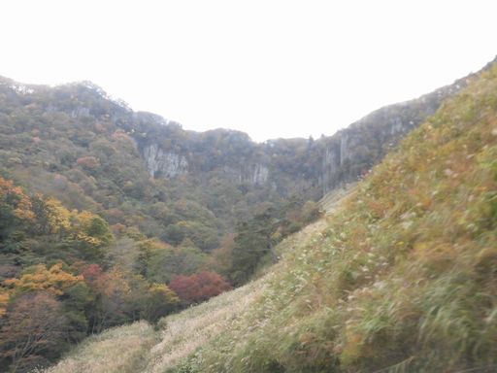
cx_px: 248
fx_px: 459
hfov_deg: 56.8
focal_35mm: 32
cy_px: 186
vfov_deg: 44.2
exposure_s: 1/80
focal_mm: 5.81
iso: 125
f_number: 3.5
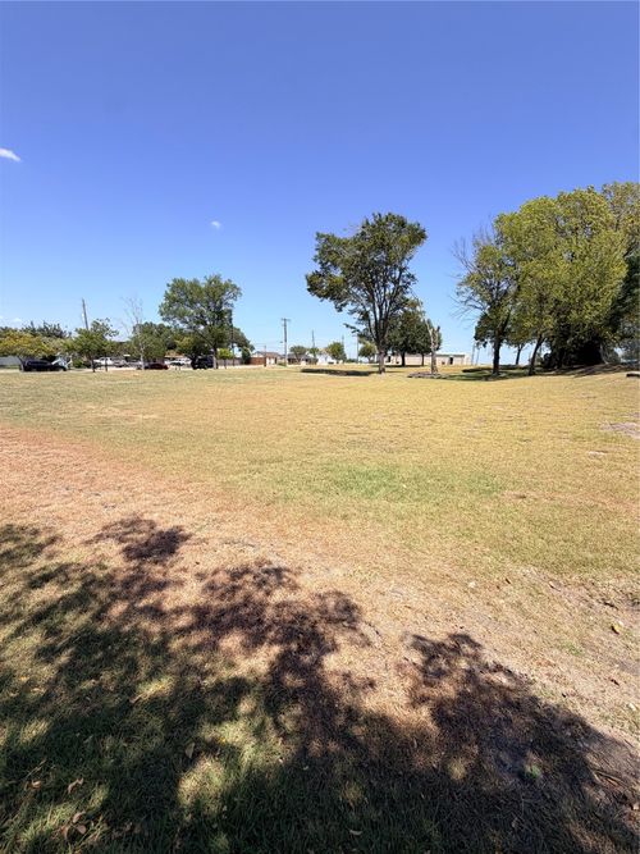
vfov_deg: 102.1
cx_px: 320
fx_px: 345
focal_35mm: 14
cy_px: 427
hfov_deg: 85.7
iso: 20
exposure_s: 1/799
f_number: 2.2
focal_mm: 2.22
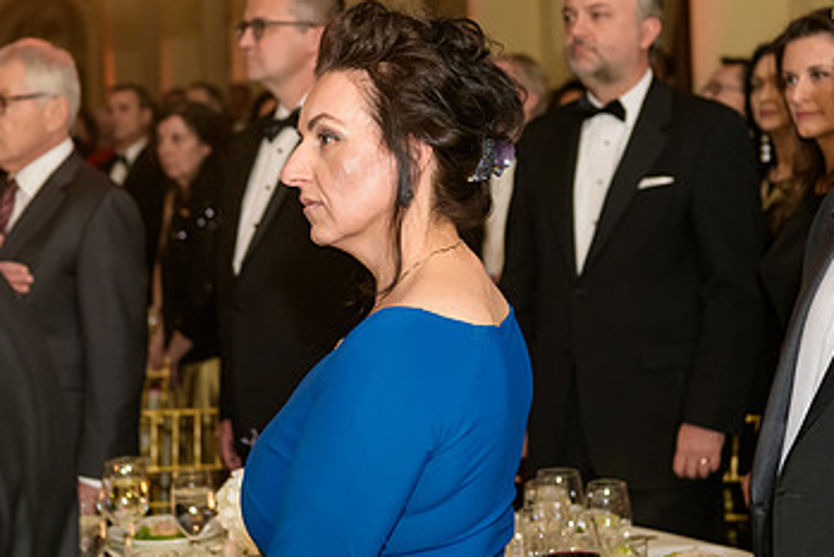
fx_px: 1924
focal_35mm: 83
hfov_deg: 24.4
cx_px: 351
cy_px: 173
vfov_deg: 16.4
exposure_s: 1/125
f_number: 3.2
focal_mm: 50
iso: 1600
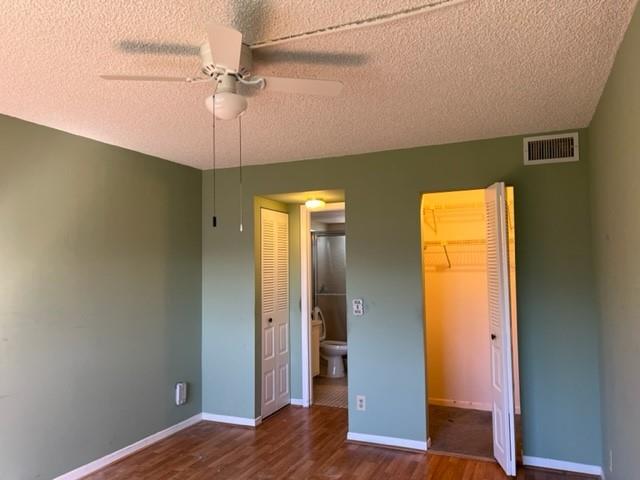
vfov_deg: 53.1
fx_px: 481
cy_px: 240
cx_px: 320
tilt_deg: +3.2
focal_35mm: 26
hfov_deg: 67.3
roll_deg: +1.4
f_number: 1.5
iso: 125
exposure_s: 1/121
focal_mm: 5.7
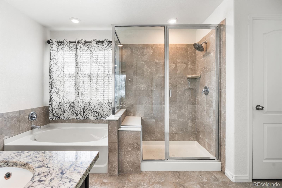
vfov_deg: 73.8
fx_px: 125
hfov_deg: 96.7
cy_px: 94
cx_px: 141
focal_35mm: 16
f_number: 8
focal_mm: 16
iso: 200
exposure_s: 1/125
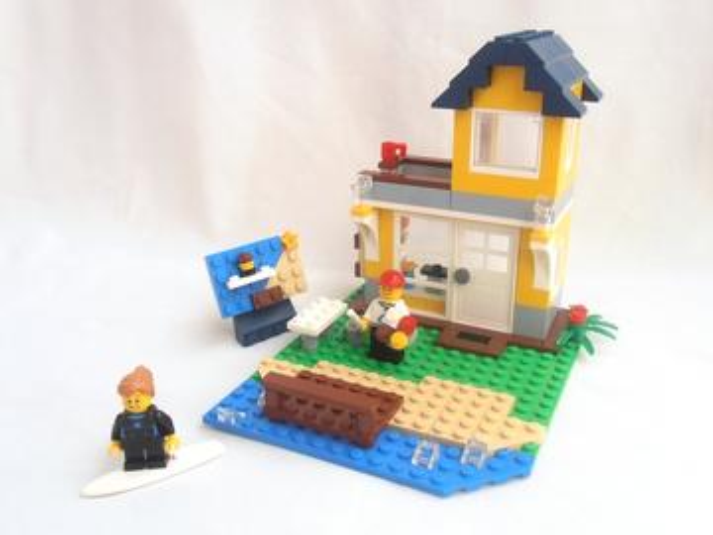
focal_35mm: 37
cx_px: 356
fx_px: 762
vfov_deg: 38.7
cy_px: 268
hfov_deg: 50.1
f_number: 3.9
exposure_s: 1/100
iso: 80
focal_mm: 6.61
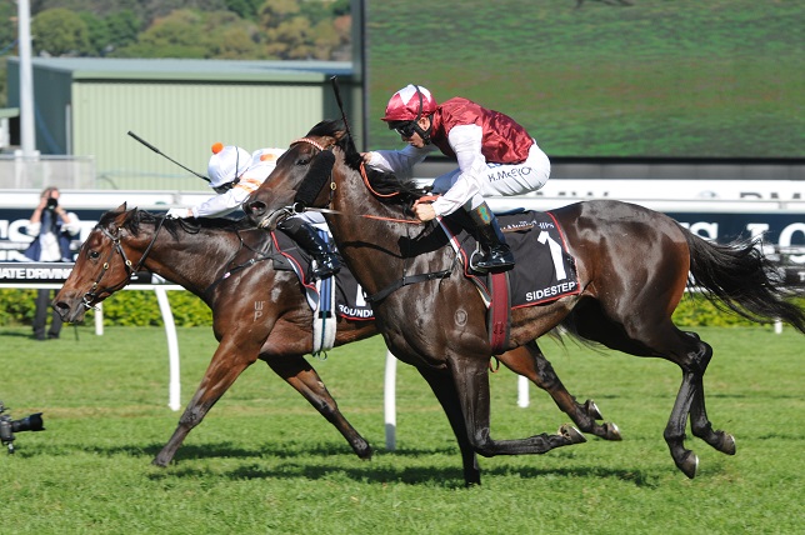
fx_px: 4188
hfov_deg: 11.0
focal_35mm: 188
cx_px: 402
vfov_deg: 7.3
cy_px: 268
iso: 320
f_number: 6.3
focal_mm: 125
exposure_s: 1/1000
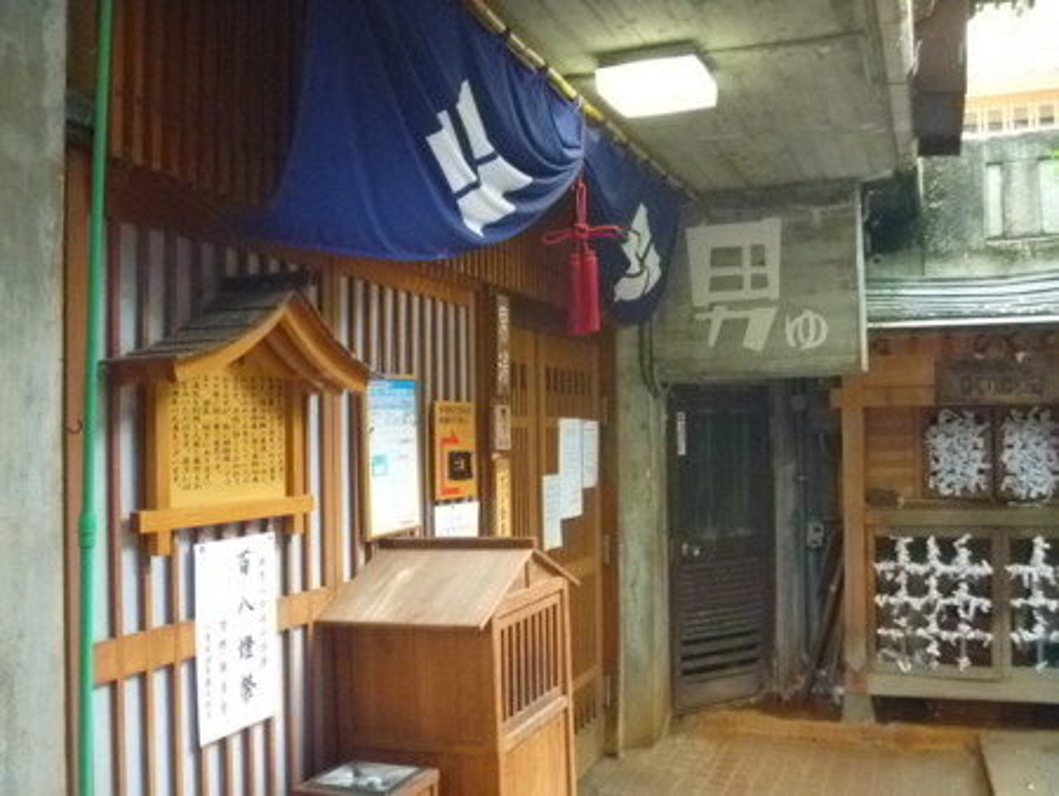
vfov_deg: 40.7
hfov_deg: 52.6
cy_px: 398
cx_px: 530
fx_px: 1071
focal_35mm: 35
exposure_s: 1/40
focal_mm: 6.3
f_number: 3.5
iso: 800
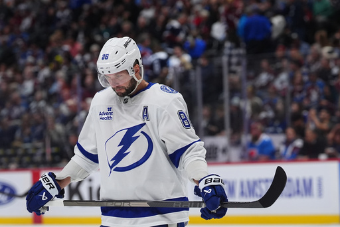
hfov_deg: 10.8
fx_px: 1795
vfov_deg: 7.2
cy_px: 114
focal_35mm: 190
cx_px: 170
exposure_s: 1/2500
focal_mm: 127
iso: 2500
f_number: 3.2
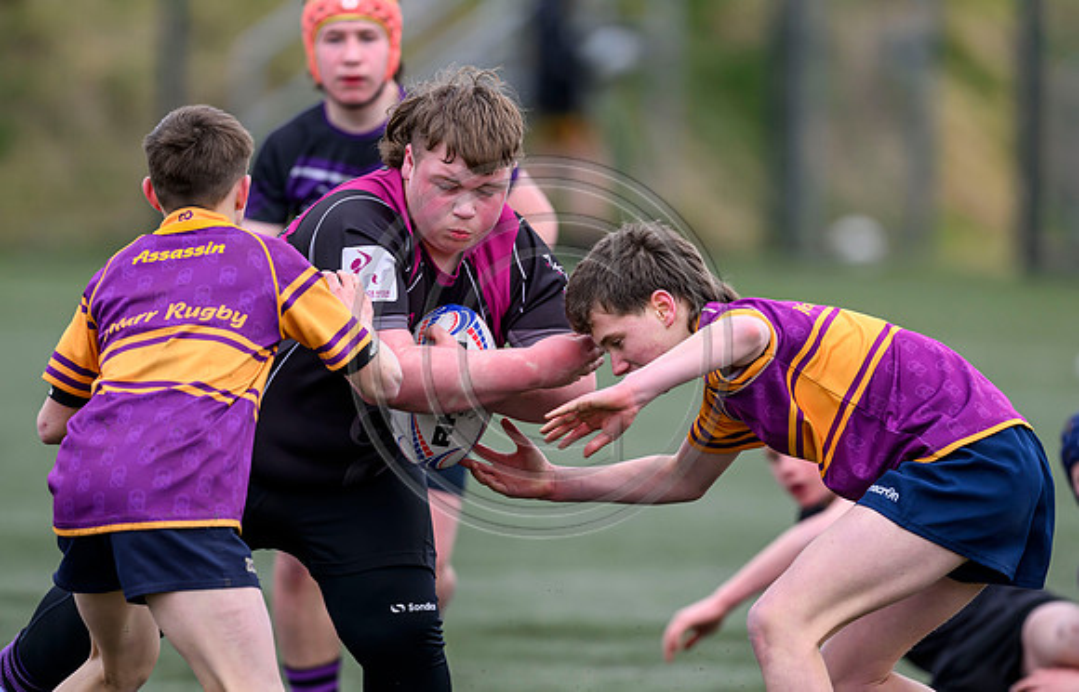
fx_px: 14555
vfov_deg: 2.7
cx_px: 531
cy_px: 384
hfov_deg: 4.2
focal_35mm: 491
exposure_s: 1/1600
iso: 500
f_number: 3.5
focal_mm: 400
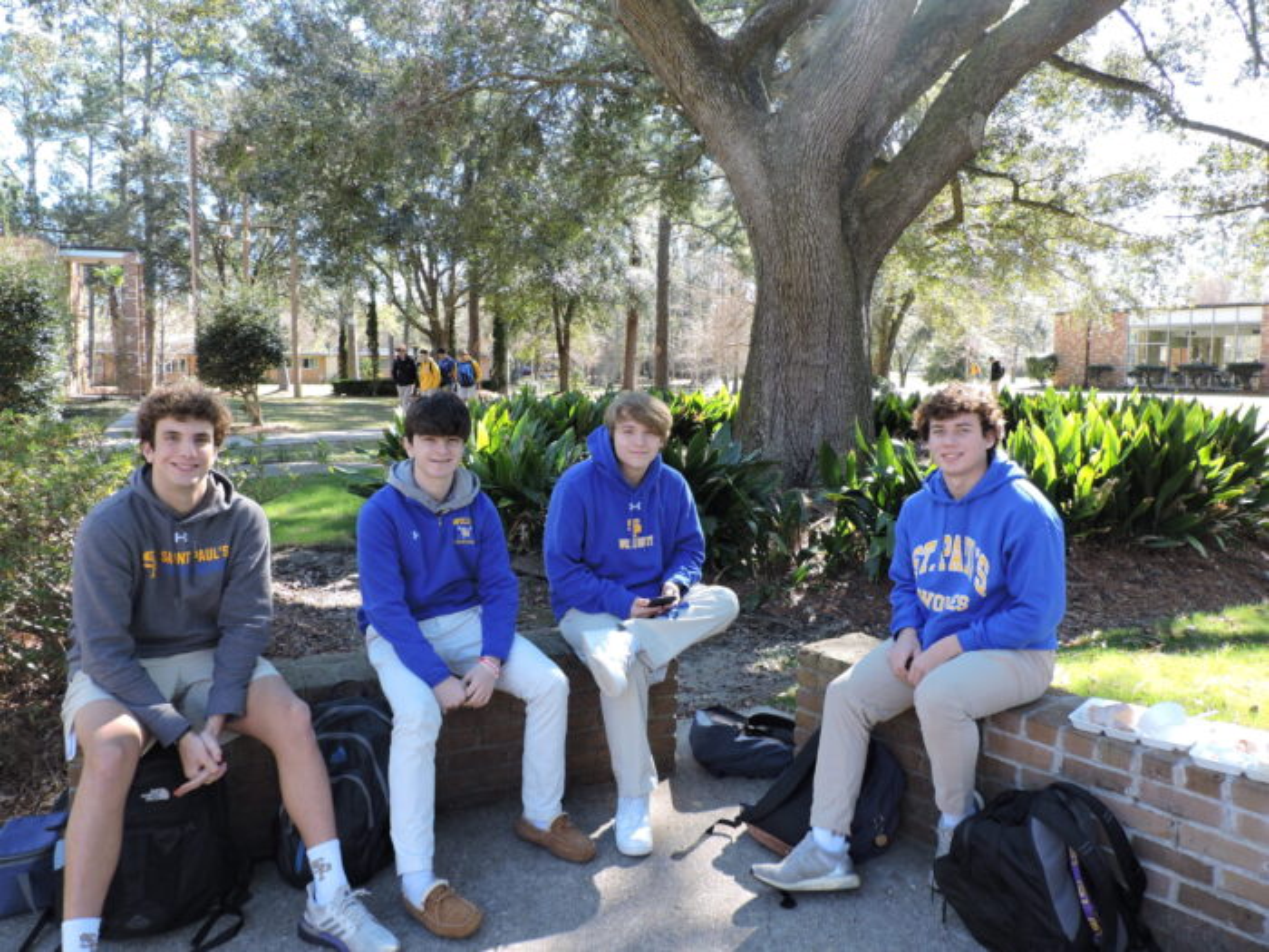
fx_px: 1026
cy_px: 476
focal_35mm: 28
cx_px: 634
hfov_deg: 63.4
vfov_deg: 49.7
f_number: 3.1
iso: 100
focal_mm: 5
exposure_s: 1/100
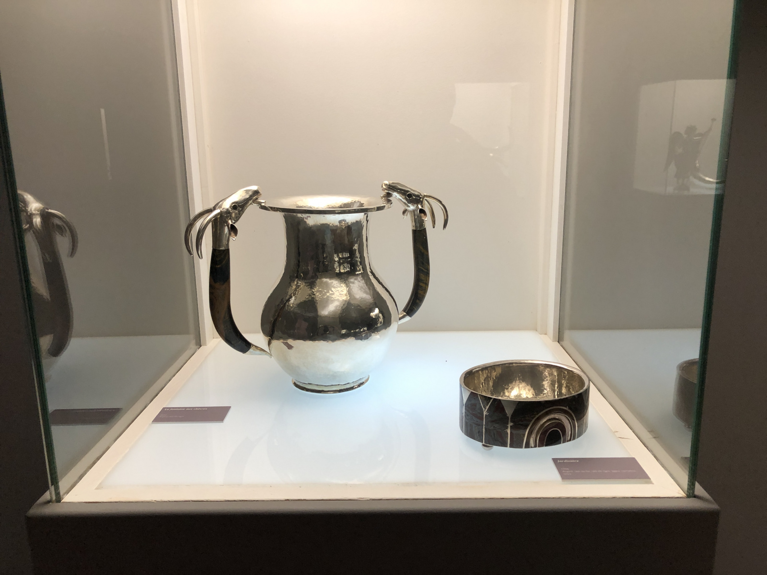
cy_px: 288
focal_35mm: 28
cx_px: 384
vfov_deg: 49.7
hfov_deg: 63.4
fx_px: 620
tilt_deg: -12.1
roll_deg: +0.4
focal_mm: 3.99
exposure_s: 1/33
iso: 40
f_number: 1.8
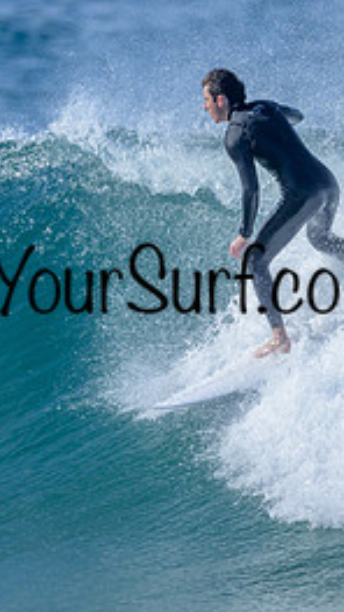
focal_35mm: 1848
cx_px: 230
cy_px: 259
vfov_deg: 1.2
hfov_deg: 0.7
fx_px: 29958
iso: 360
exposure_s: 1/2500
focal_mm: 800
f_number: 6.3
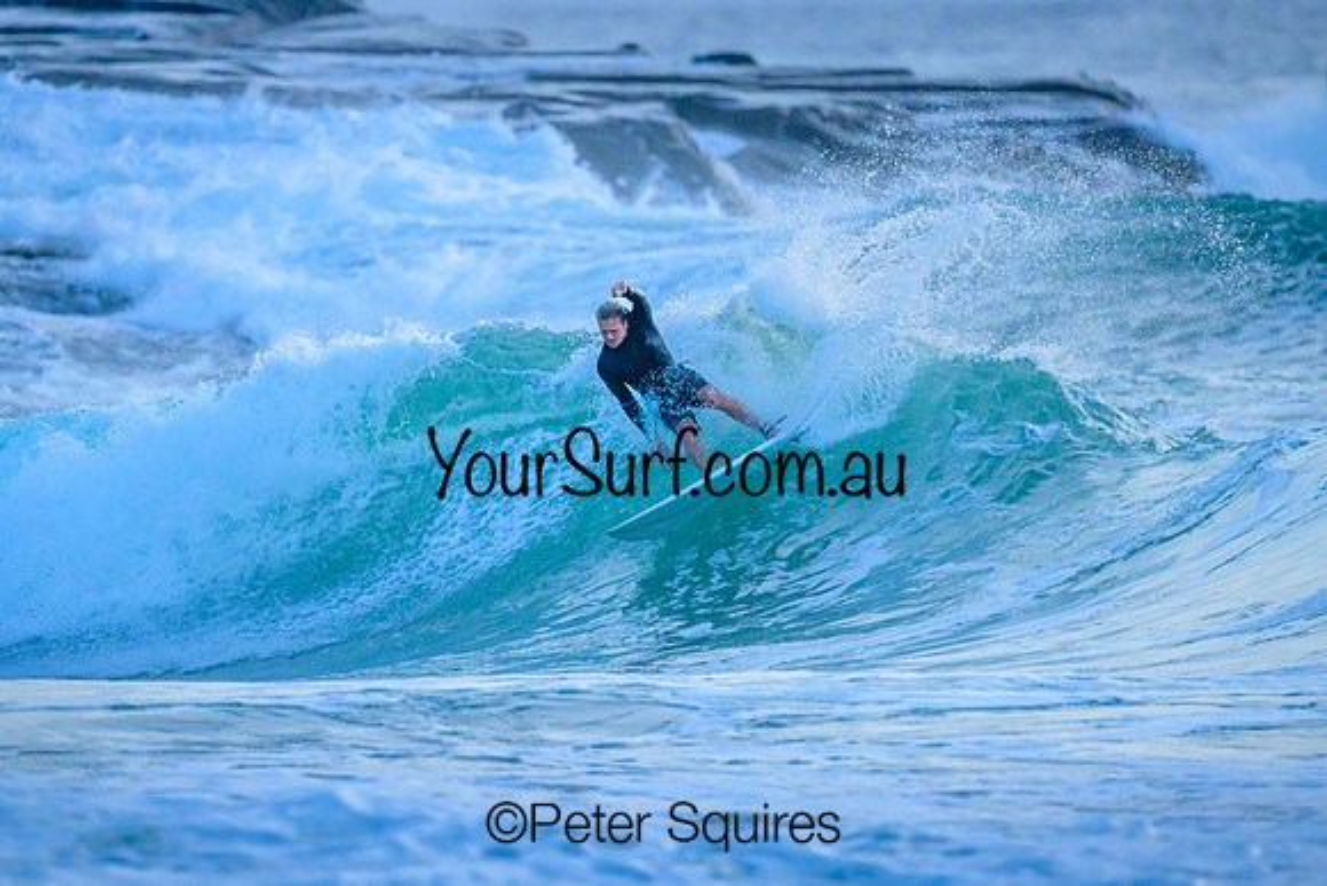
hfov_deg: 2.5
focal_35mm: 819
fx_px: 30186
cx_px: 664
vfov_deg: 1.7
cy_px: 443
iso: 5000
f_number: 6.3
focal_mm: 800
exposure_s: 1/2500
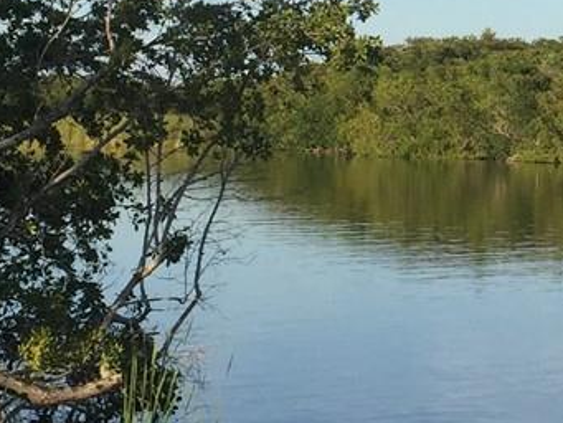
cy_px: -64
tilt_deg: +3.3
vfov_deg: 10.7
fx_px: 2213
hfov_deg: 13.8
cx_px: 786
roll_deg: -2.8
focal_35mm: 136
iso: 32
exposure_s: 1/1582
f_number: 2.2
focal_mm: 4.15
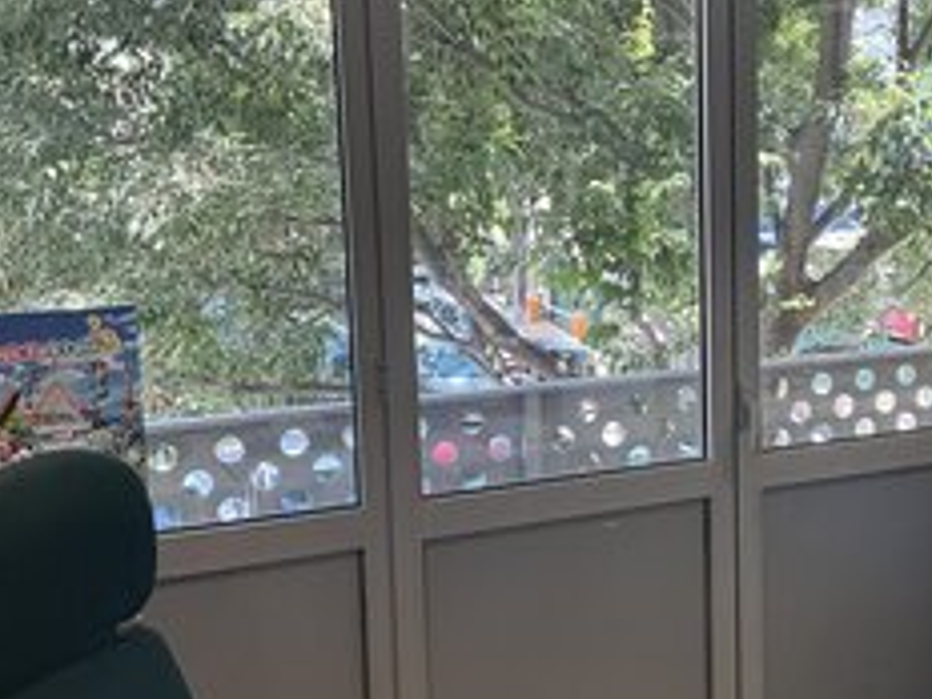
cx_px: 635
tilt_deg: -8.2
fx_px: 1346
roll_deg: +1.1
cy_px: 321
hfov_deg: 37.7
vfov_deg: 29.1
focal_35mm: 50
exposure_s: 1/122
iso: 64
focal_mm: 3
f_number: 1.8
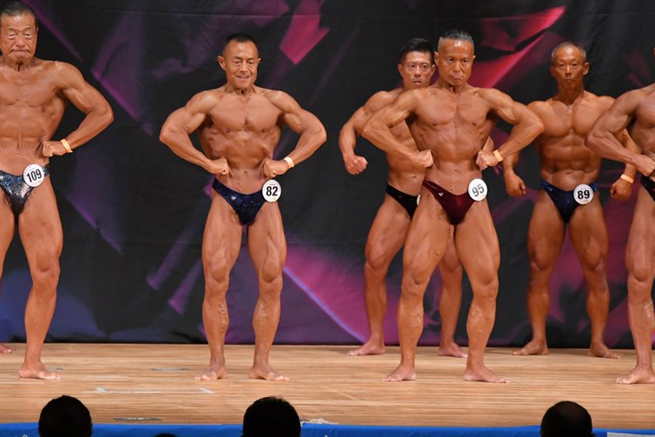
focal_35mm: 277
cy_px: 214
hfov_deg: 7.4
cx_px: 326
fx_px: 5038
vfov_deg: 5.0
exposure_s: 1/400
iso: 5000
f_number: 5.6
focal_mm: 180
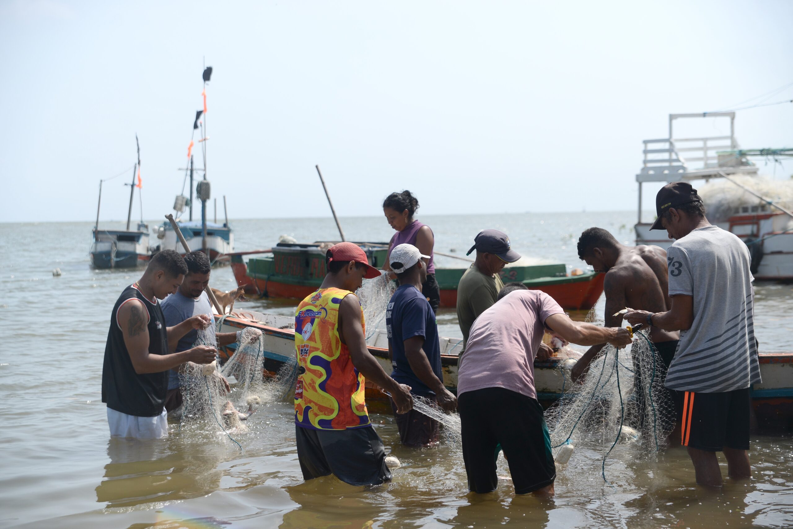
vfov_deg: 19.5
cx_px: 396
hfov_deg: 28.8
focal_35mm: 70
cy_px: 264
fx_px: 1542
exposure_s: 1/4000
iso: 250
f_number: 4
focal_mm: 70
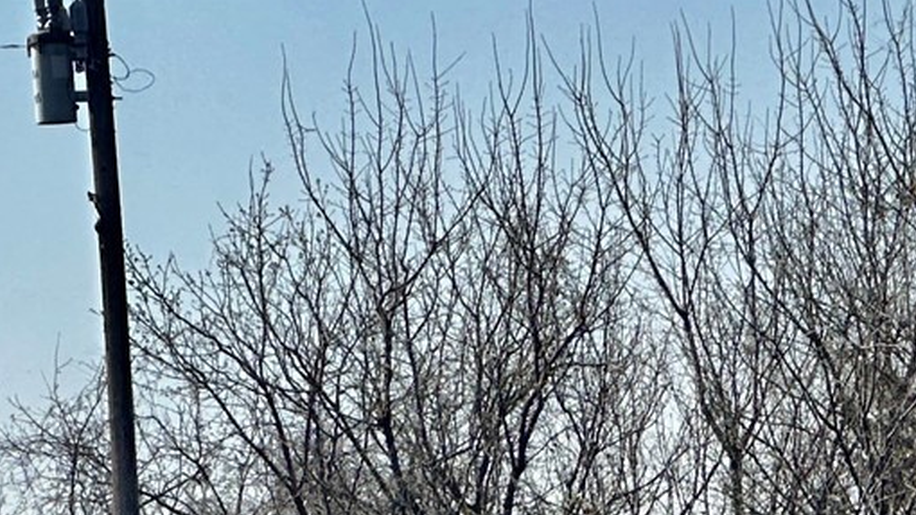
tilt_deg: +0.5
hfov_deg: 6.8
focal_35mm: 316
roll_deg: +0.1
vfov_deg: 3.8
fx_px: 7676
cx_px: 988
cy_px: 987
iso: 32
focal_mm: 9
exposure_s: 1/809
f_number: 2.8
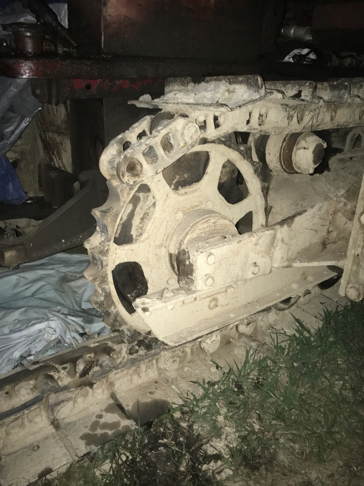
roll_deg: -8.0
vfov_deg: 61.7
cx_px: 182
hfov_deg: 48.2
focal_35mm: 29
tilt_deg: -23.2
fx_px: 407
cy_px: 243
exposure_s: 1/16
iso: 200
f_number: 2.2
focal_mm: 4.15
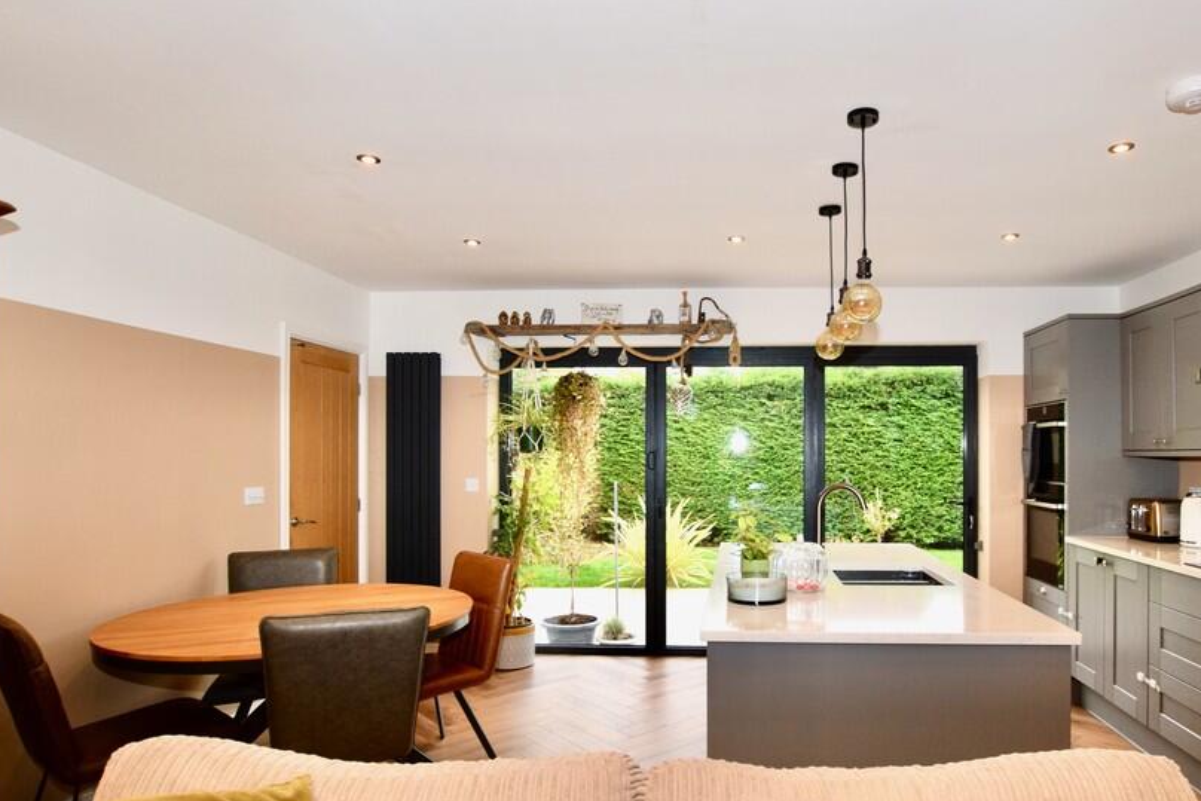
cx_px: 702
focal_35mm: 19
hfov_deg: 86.1
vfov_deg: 63.6
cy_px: 503
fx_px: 634
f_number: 5
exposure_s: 1/100
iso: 800
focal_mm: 10
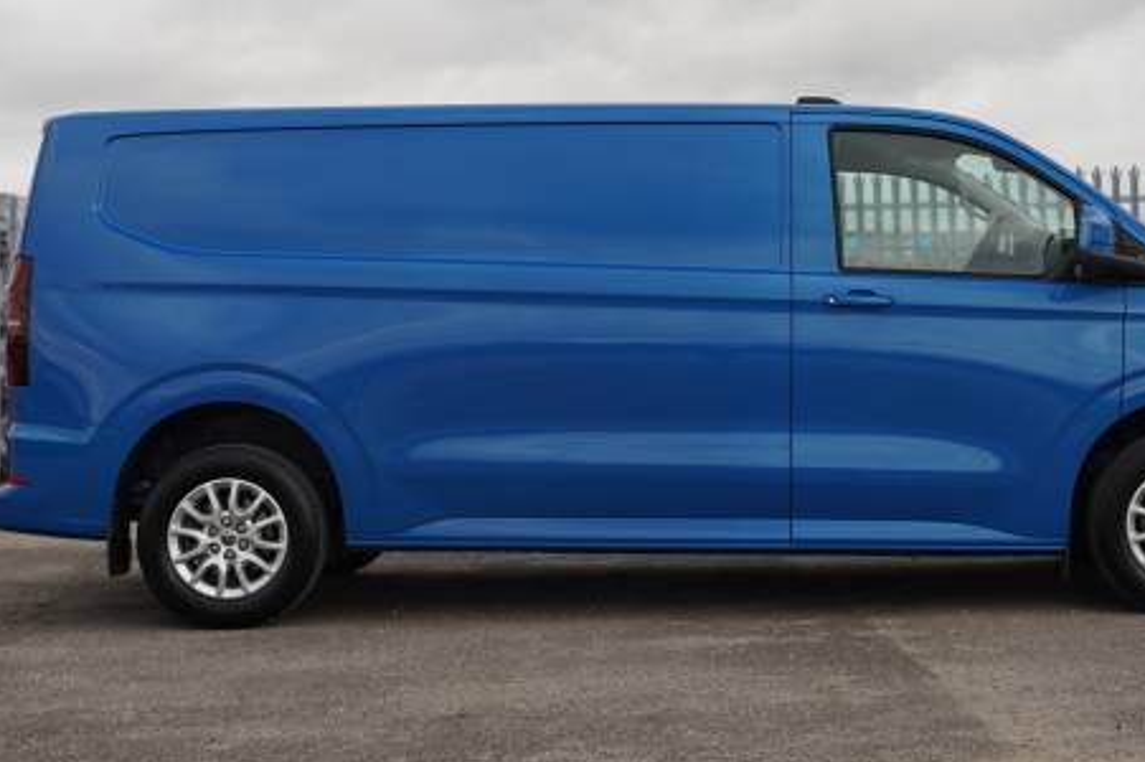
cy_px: 277
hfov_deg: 32.2
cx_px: 688
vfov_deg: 21.7
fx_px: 1979
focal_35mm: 62
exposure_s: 1/250
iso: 100
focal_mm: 43.9
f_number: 4.5
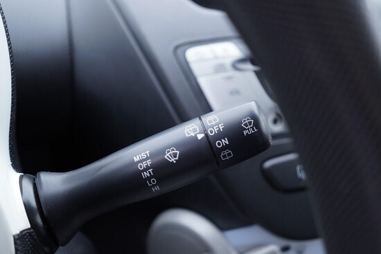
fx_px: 381
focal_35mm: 36
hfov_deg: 53.1
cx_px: 190
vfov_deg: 36.9
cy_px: 127
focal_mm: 24
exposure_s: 1/40
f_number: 2.8
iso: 250
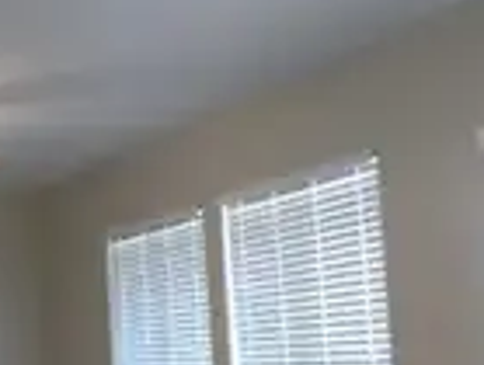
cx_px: -143
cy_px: 337
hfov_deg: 25.3
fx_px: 925
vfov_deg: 21.8
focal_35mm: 66
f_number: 3.1
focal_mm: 4
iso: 220
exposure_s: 1/30
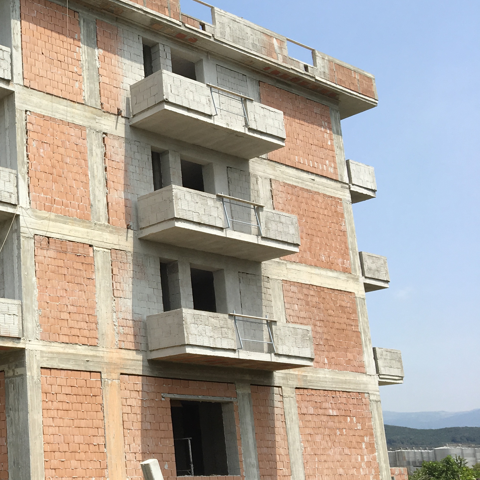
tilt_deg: +14.5
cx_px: -35
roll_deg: +1.4
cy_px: 255
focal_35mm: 55
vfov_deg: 31.1
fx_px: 863
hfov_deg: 28.5
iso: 25
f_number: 2.2
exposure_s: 1/1603
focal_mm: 4.15
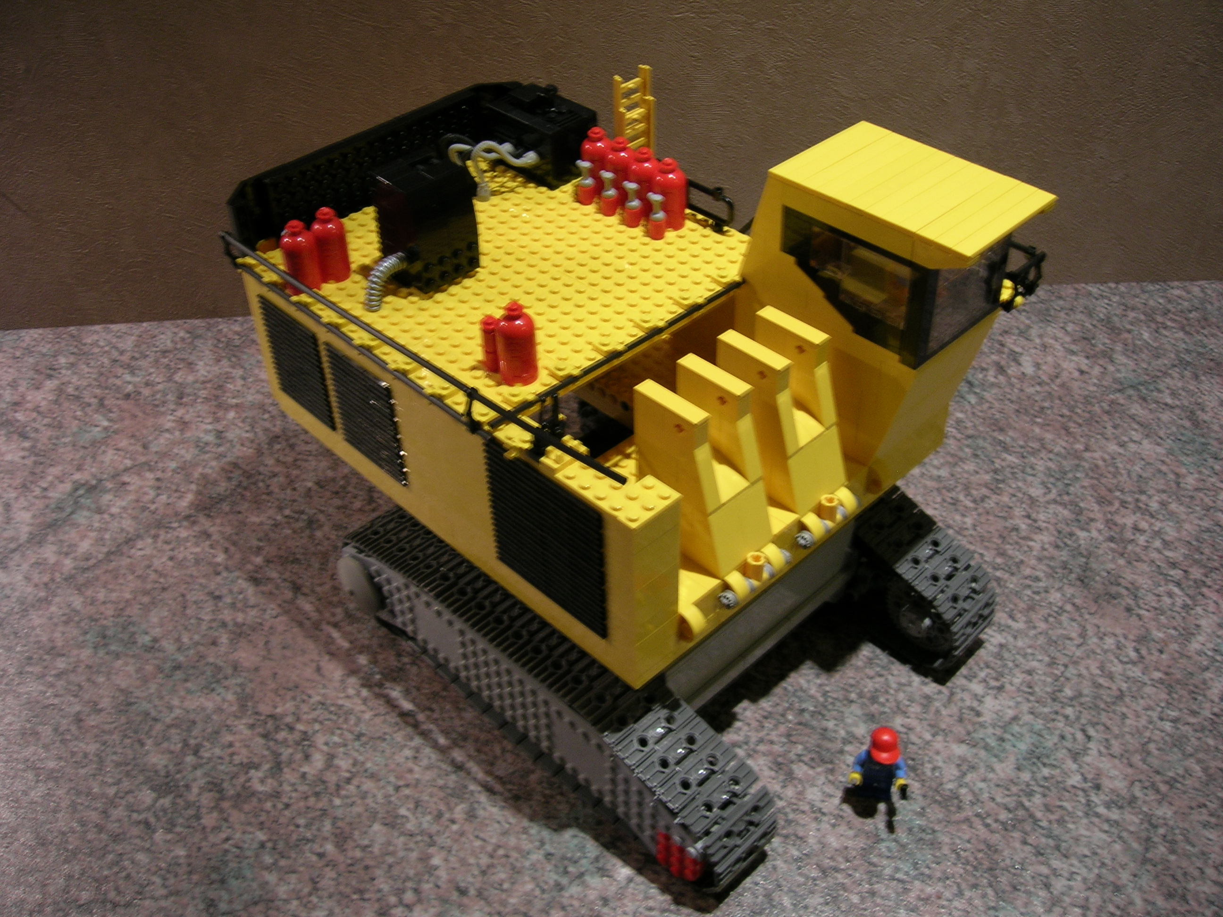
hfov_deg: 54.0
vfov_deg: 41.8
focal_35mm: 34
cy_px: 458
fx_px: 1201
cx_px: 612
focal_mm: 5.7
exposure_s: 1/4.5
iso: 50
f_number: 2.9
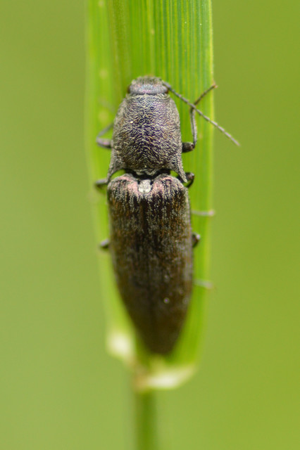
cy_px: 225
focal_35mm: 150
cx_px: 150
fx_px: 1877
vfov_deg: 13.7
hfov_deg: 9.1
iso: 400
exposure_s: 1/400
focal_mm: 100
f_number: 4.5
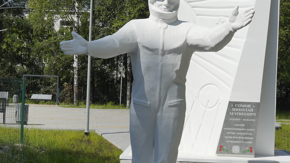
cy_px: 89
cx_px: 161
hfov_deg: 30.5
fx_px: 531
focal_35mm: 69
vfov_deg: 17.5
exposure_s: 1/640
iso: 125
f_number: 8
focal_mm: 36
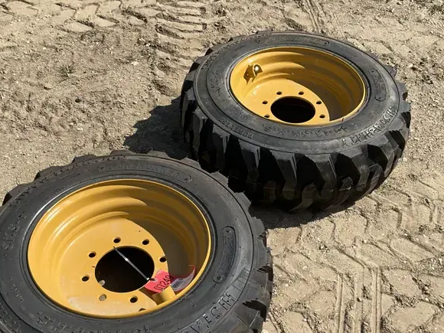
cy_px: 191
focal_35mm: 48
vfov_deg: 30.2
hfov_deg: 39.7
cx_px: 224
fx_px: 616
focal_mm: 3
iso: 25
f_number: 1.8
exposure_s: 1/1912
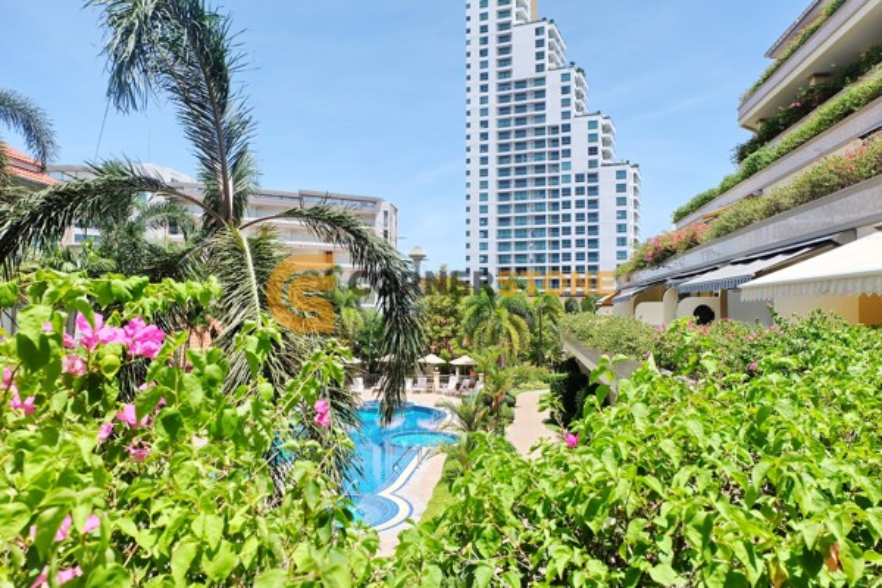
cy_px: 294
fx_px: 588
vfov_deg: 53.1
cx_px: 441
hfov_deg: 73.7
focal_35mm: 24
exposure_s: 1/400
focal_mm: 16
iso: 200
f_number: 8
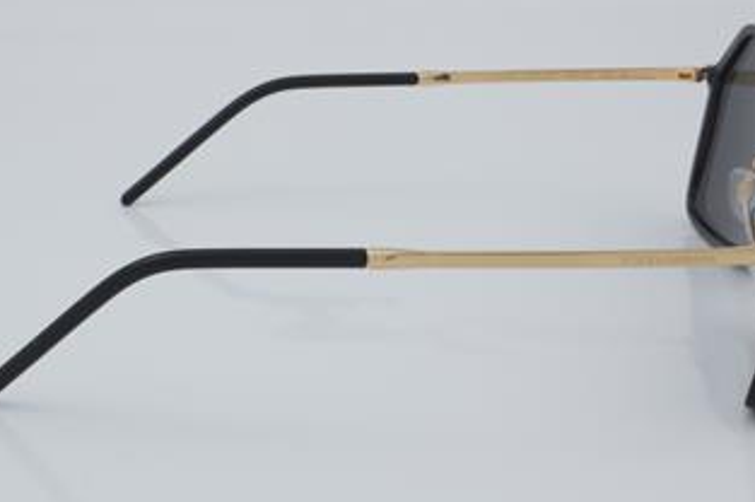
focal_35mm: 96
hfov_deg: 21.3
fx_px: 2011
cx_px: 405
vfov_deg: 14.2
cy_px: 232
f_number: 32
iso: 100
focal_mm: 50
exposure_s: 1/4
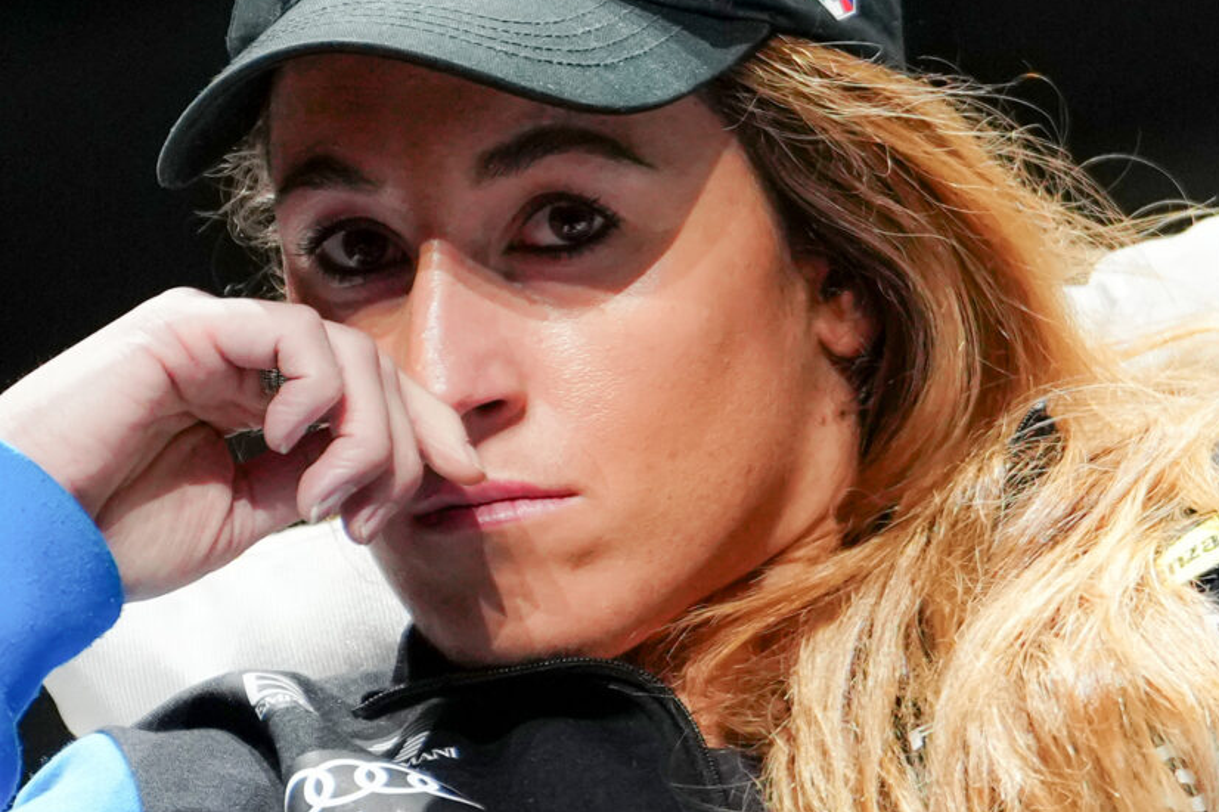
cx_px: 596
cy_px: 434
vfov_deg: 3.8
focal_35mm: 363
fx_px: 12286
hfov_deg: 5.7
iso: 1600
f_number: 2.8
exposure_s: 1/400
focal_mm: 200
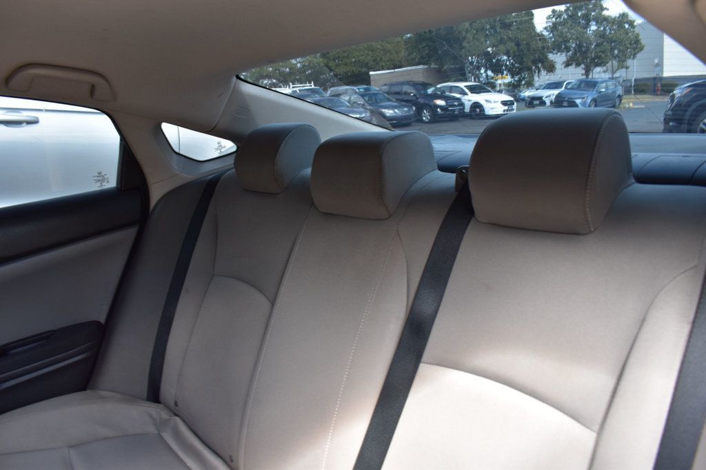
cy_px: 235
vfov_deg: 47.9
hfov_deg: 67.4
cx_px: 353
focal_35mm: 27
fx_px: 529
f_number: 7.1
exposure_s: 1/40
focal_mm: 18
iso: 400
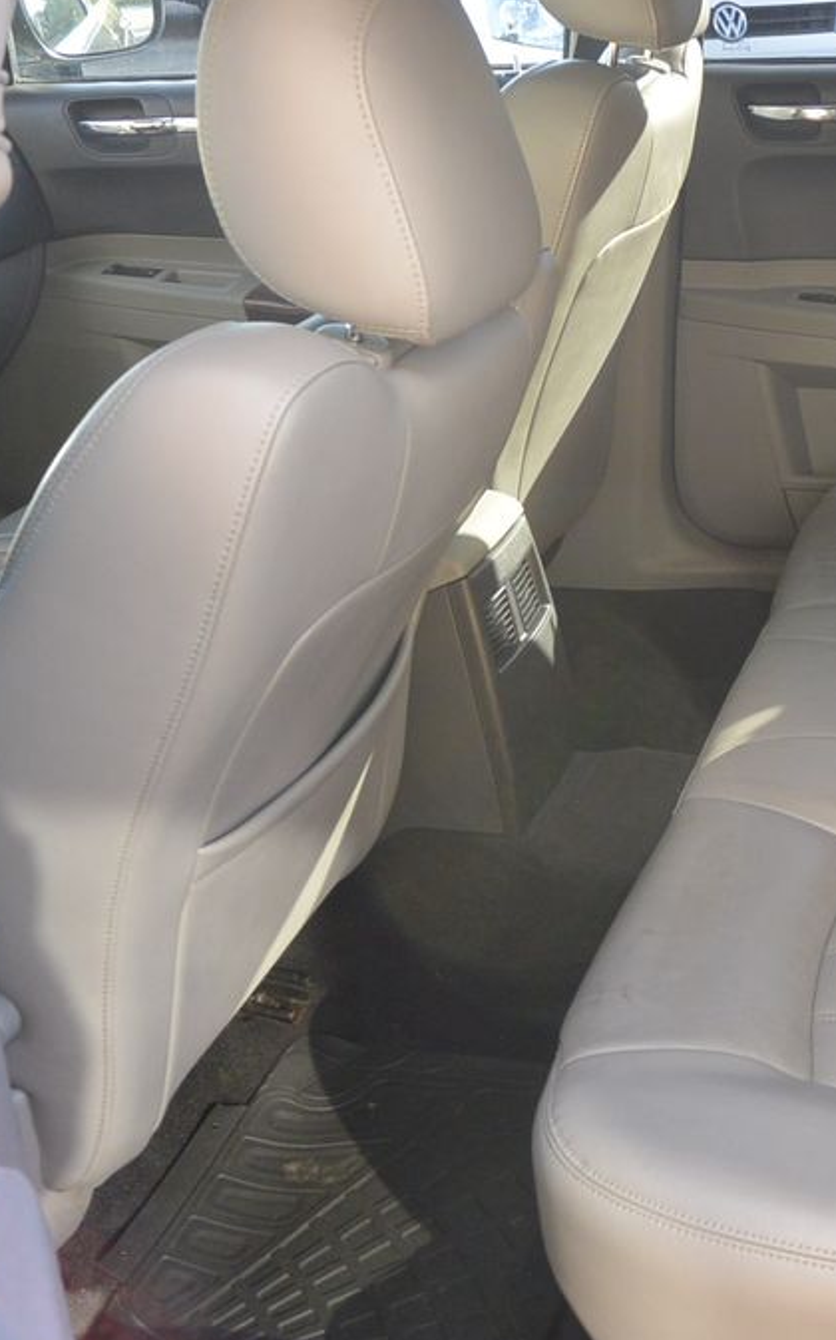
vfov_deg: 44.4
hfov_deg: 26.8
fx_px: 1642
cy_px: 668
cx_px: 866
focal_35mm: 45
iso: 250
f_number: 3.5
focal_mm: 11
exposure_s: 1/125
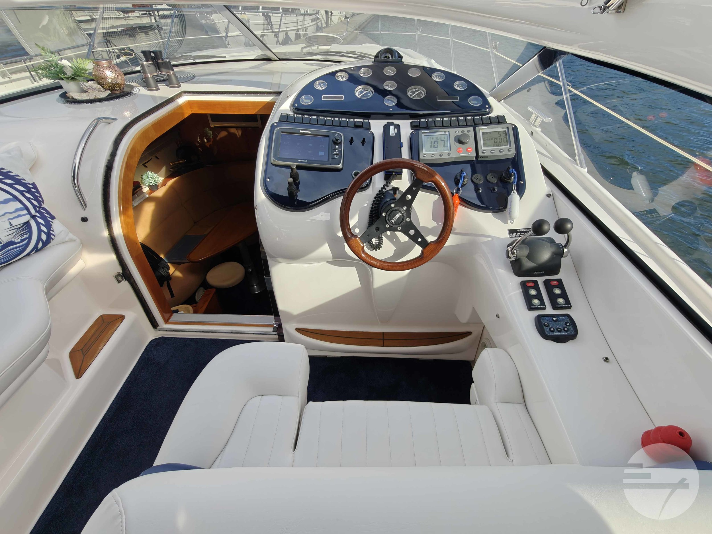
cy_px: 267
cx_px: 356
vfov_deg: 81.7
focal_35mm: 15
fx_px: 309
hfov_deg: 98.2
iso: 125
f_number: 2
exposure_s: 1/200
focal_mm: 2.3
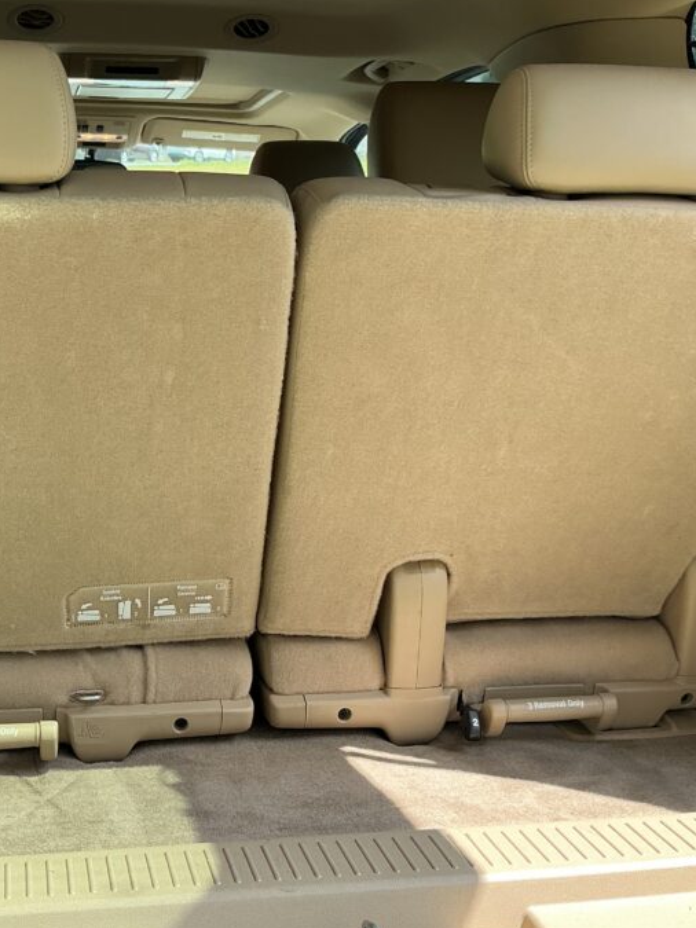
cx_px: 193
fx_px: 1180
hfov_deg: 32.4
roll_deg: -0.6
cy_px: 584
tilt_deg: -19.4
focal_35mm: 44
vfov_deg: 42.6
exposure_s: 1/210
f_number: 1.8
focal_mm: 3
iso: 20
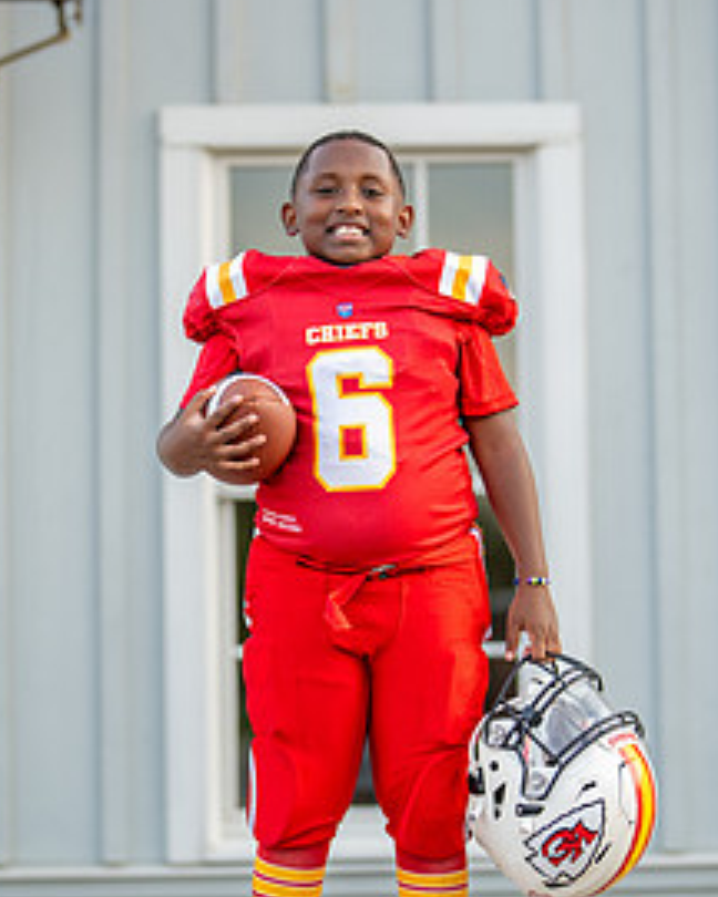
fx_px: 2948
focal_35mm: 111
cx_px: 392
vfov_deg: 17.3
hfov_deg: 13.9
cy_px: 514
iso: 200
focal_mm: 50
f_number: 1.2
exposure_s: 1/1250
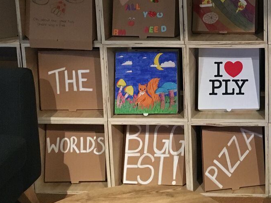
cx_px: 256
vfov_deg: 21.8
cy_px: 1
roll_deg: +0.2
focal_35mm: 65
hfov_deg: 28.4
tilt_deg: -10.9
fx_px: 509
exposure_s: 1/17
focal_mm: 4.15
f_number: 2.2
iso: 320
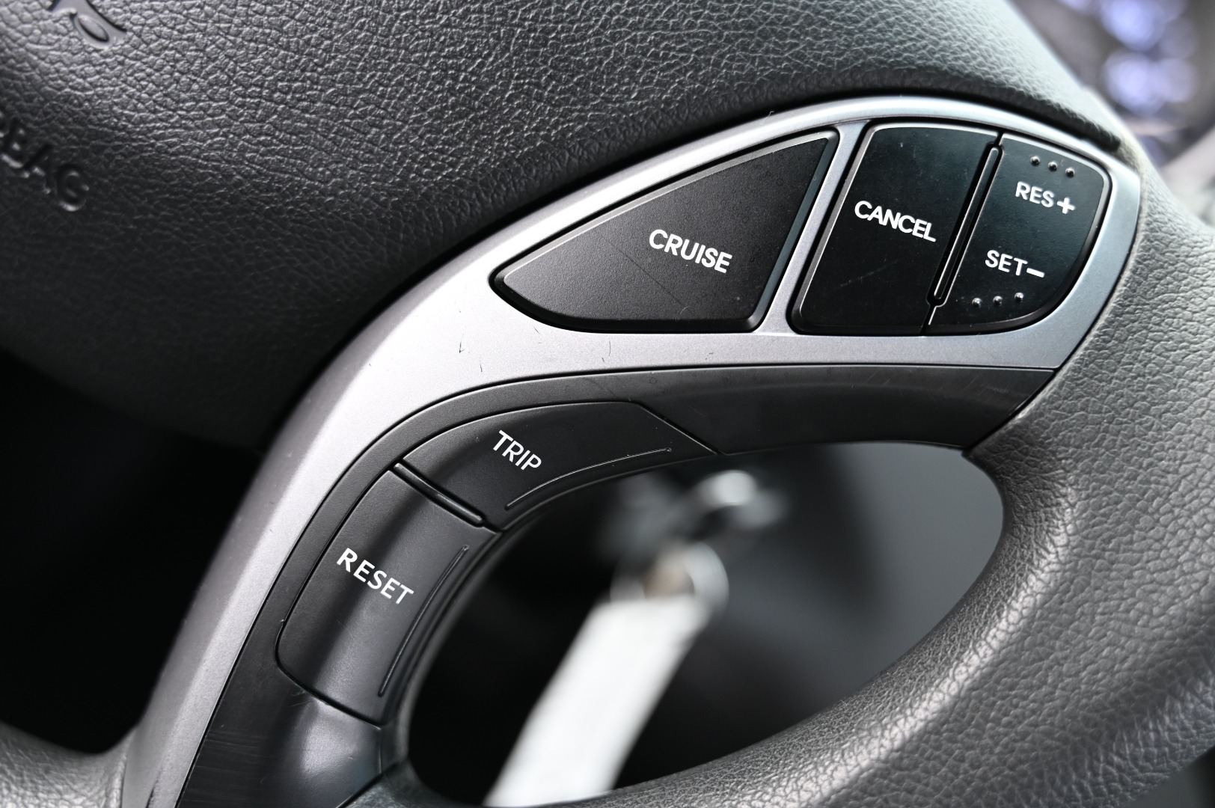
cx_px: 608
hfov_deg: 45.5
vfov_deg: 31.1
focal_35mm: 43
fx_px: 1450
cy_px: 404
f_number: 4
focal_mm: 43
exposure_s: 1/125
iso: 1000
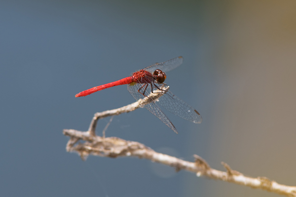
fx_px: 2463
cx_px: 148
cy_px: 98
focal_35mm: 300
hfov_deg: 6.9
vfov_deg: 4.6
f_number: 5.6
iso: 200
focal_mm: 200
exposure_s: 1/100
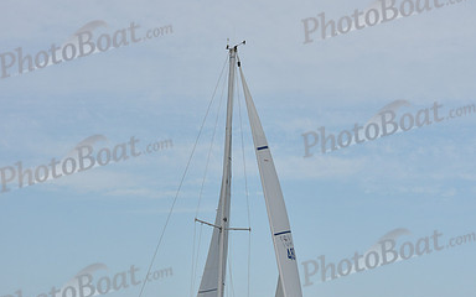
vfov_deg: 8.5
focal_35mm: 154
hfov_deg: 13.6
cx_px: 237
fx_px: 1998
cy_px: 208
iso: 320
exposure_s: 1/1000
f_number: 10
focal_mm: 100
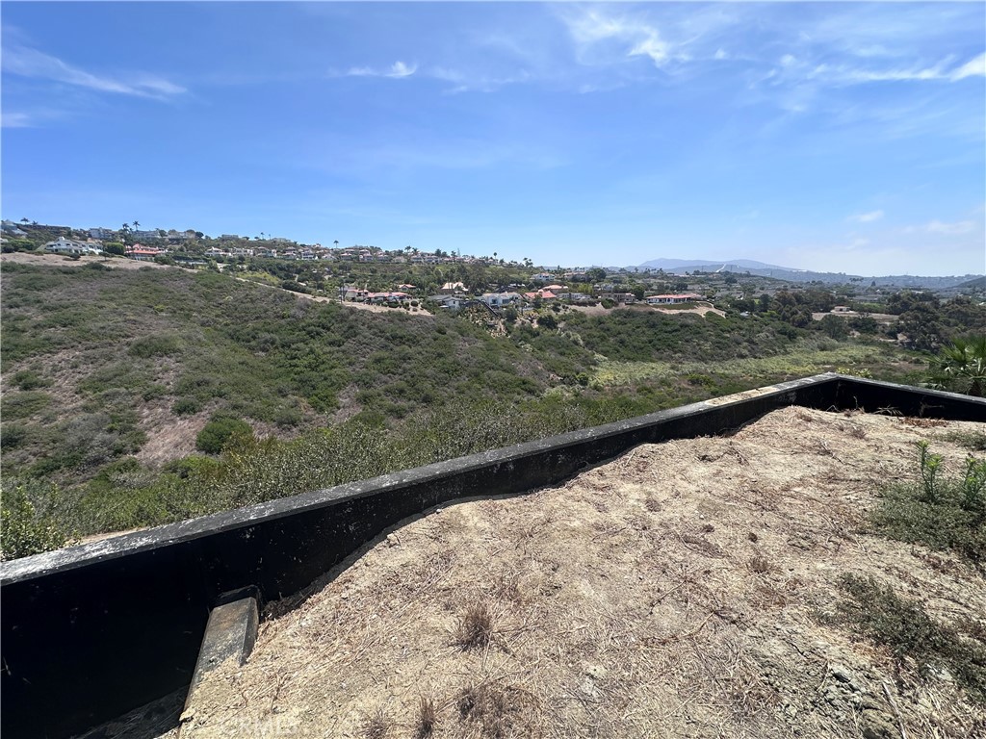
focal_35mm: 14
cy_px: 370
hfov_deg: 102.1
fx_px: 399
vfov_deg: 85.7
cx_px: 493
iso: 40
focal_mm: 2.22
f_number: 2.2
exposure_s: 1/1595
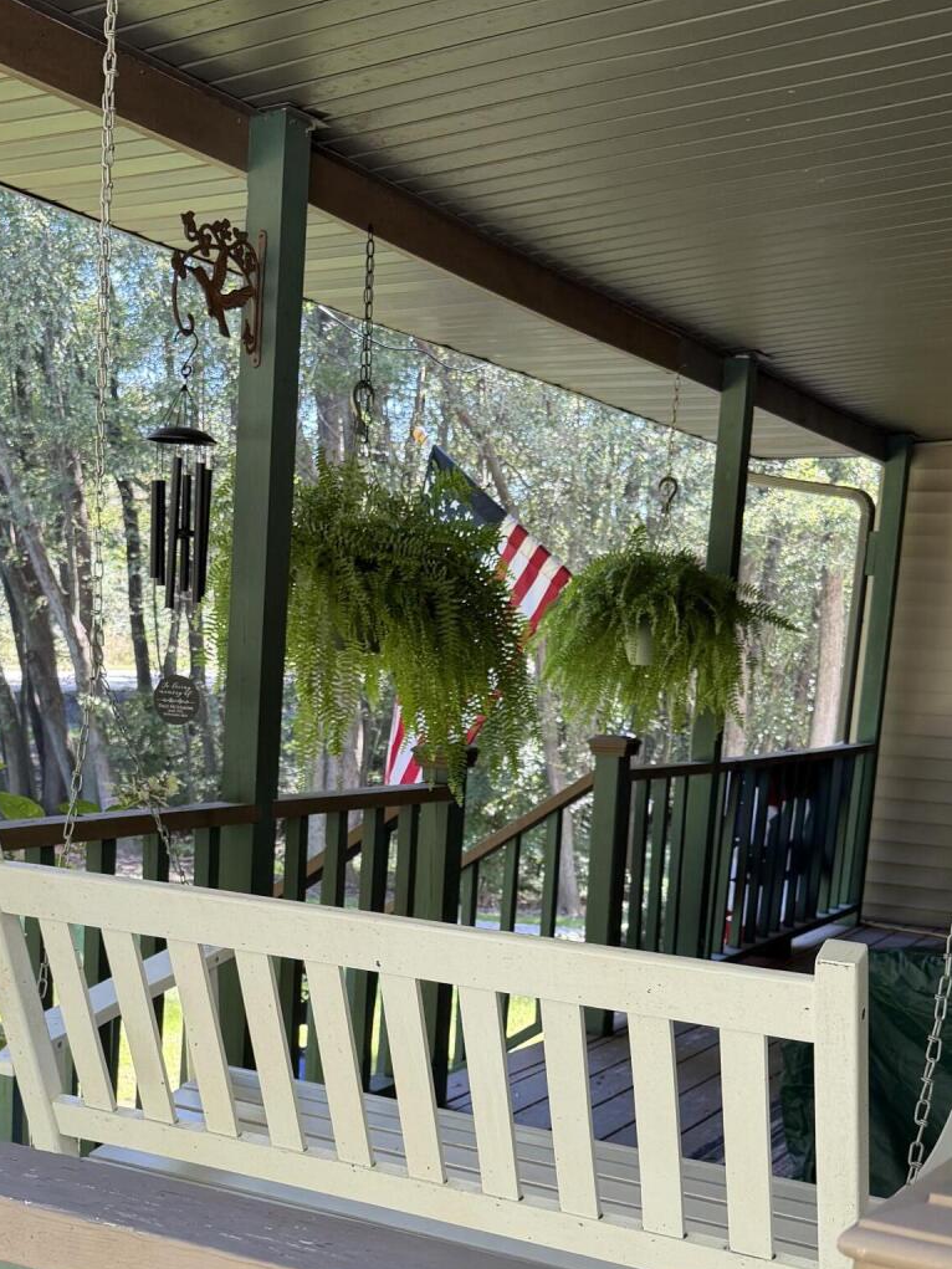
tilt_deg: -10.6
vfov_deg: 39.5
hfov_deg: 30.8
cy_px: 933
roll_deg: -3.1
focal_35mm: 47
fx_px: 1723
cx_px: 365
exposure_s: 1/121
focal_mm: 6.76
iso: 100
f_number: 1.78
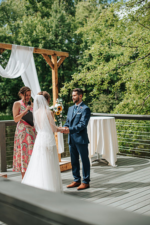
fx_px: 312
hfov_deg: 27.0
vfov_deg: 39.6
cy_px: 112
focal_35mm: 50
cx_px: 75
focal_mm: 50
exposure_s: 1/800
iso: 100
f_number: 2.8
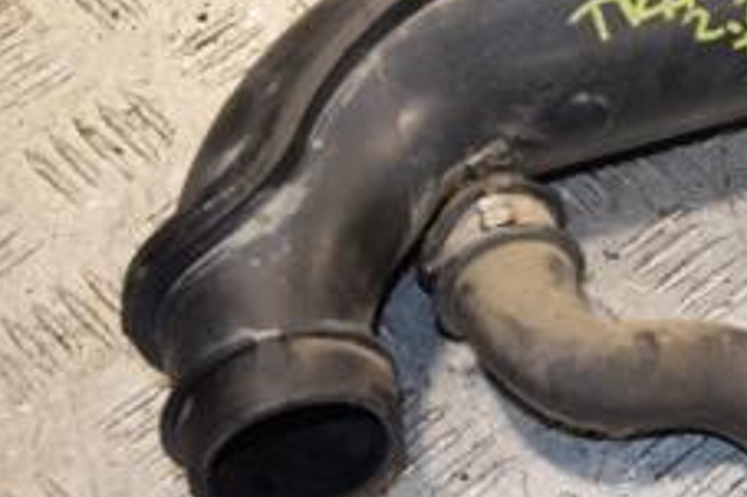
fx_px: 2633
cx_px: 905
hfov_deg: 15.5
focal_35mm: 127
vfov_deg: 10.8
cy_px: 135
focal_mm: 32
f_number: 6.3
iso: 800
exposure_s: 1/200
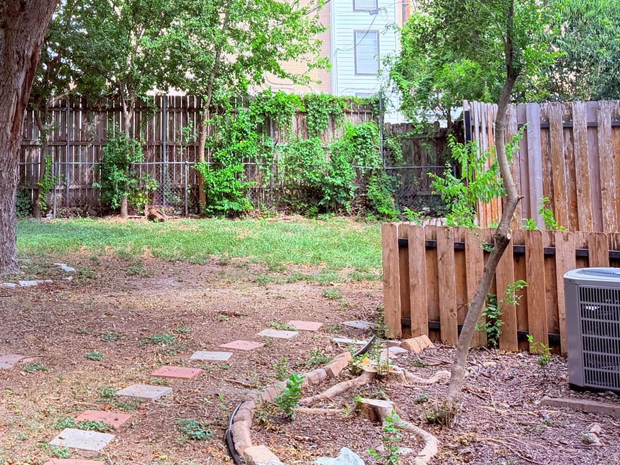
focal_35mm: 54
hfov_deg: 33.9
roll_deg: -0.4
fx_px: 967
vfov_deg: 26.2
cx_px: 77
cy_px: 52
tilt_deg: +7.0
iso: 100
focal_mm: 6.76
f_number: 1.78
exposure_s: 1/979
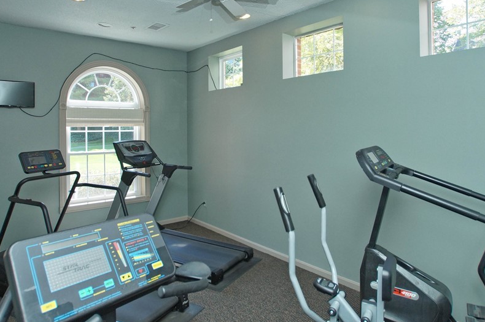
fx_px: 305
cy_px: 129
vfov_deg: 55.3
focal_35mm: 23
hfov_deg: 76.9
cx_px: 240
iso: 500
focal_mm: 11
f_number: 4.5
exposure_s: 1/160
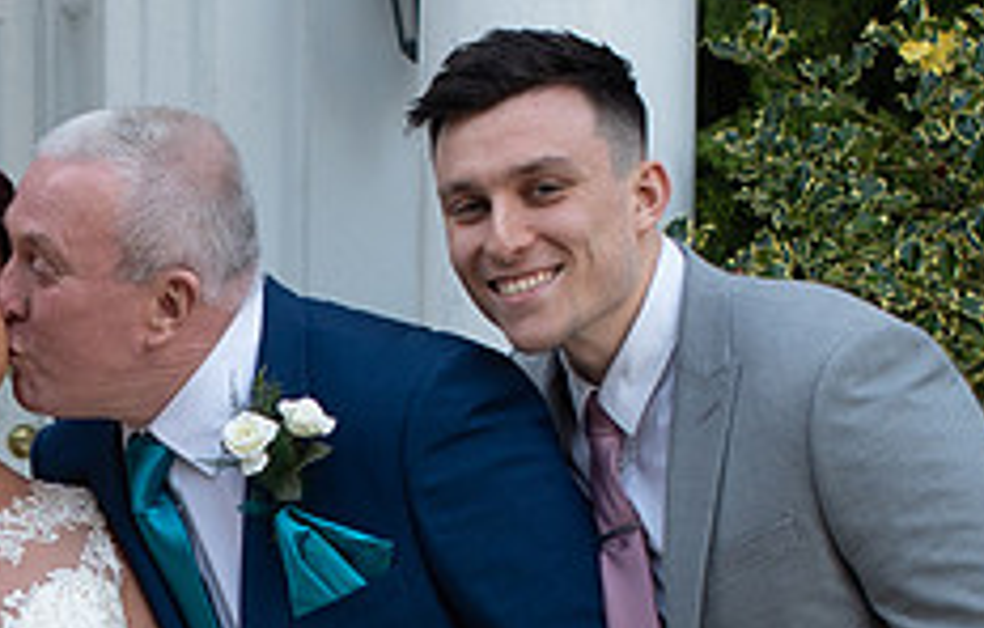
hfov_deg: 12.0
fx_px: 4613
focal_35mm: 171
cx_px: -134
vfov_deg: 7.7
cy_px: 909
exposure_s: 1/160
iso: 250
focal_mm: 35
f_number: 3.5
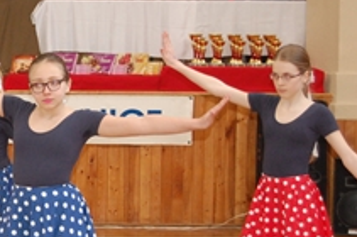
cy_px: 157
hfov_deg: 12.6
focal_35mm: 160
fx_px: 1586
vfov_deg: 8.5
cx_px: -39
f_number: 5.3
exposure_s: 1/60
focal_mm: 45
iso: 1100
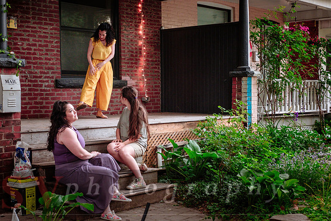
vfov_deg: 24.7
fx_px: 505
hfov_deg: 36.3
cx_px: 166
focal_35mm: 55
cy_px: 110
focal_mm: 35.3
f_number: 2.8
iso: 1600
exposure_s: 1/125
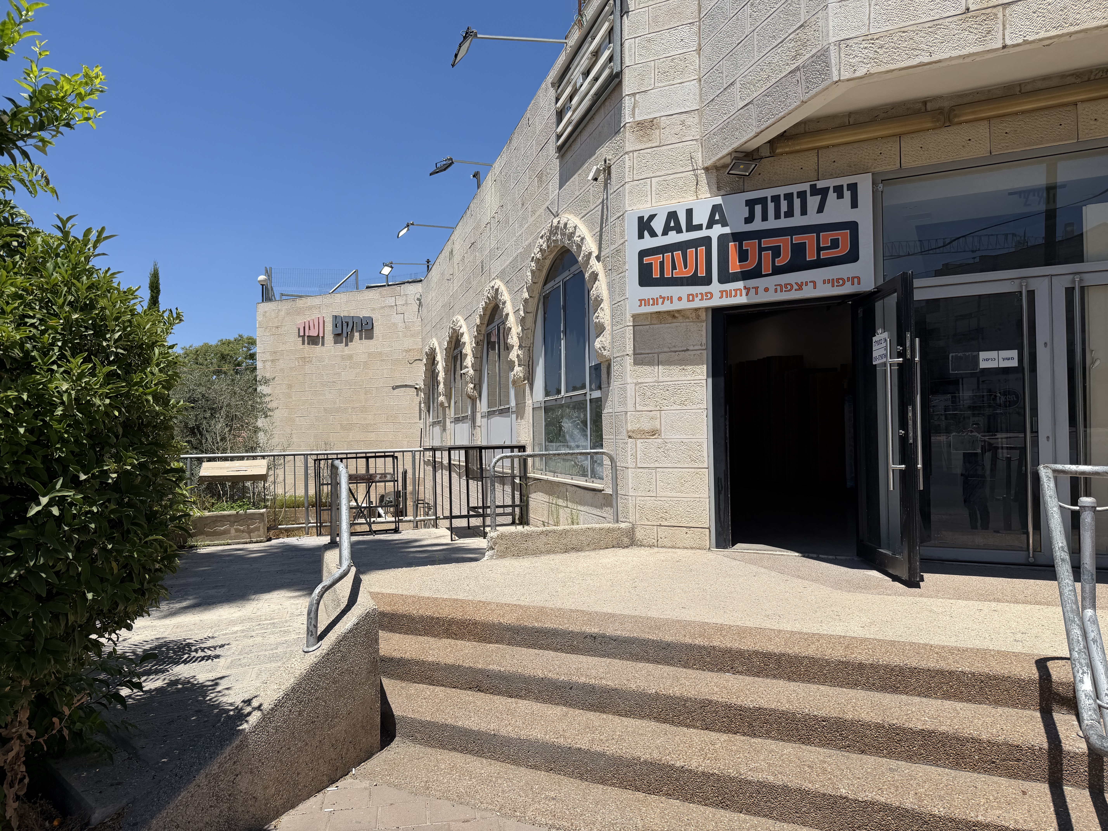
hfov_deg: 71.6
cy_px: 416
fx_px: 768
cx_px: 554
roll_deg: +0.9
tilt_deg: +0.3
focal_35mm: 24
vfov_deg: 56.8
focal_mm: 6.76
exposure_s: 1/6173
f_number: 1.78
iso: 80
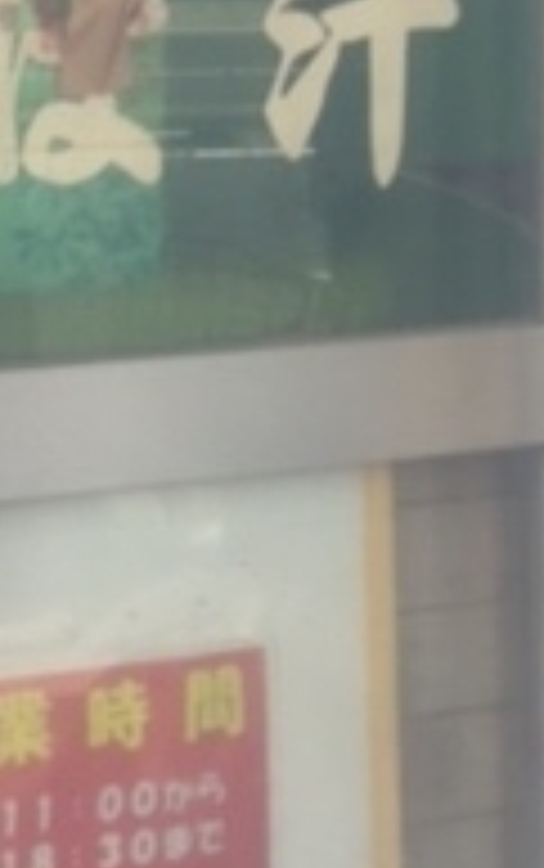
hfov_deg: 12.0
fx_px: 2414
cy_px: -9
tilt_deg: -1.2
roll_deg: +0.8
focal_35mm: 102
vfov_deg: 19.7
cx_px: -360
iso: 32
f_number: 2.2
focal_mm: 4.15
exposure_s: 1/581
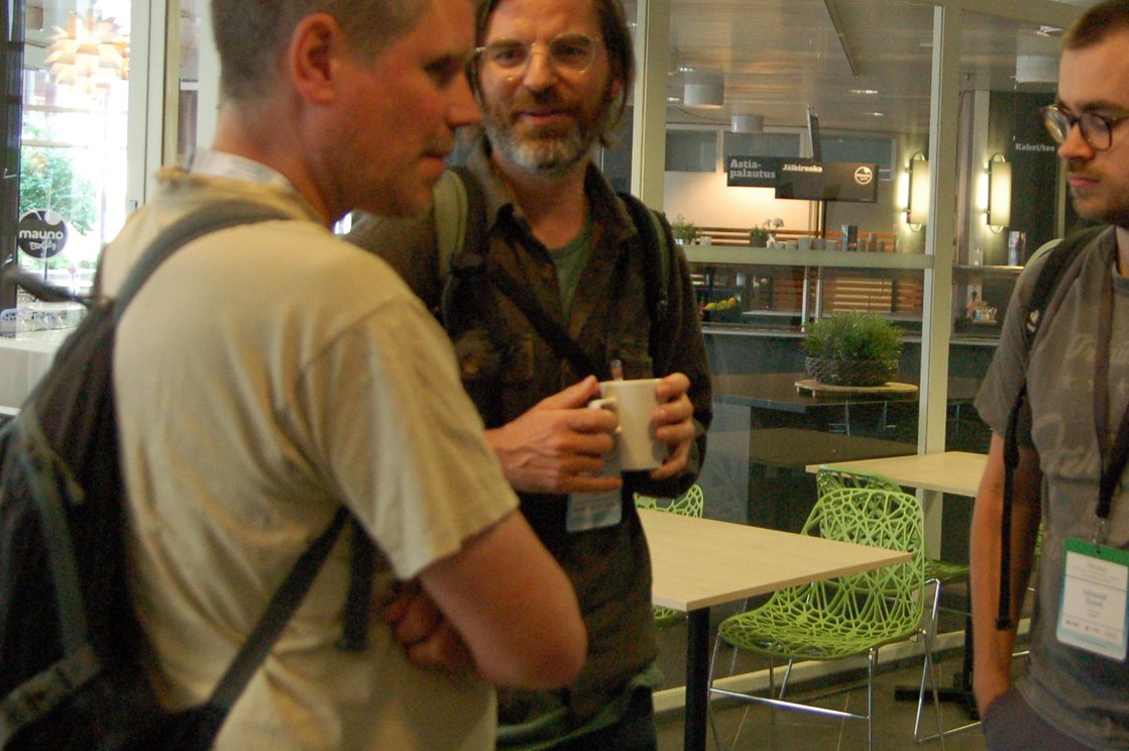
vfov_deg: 22.9
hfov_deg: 33.6
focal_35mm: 59
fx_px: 1849
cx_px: 758
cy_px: 284
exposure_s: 1/125
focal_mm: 22
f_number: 2.8
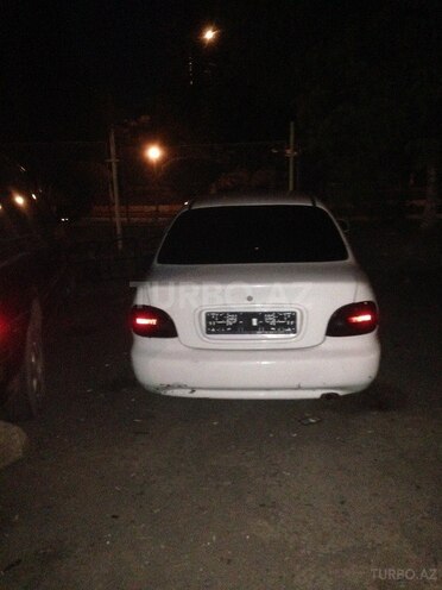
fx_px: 562
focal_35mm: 33
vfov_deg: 55.4
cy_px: 295
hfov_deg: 42.9
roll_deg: +0.0
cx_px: 221
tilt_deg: -9.9
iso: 800
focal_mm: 4.12
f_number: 2.4
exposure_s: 1/16
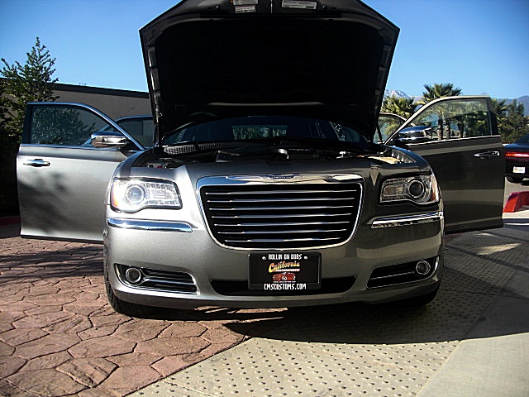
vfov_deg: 39.7
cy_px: 198
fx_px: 550
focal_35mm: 36
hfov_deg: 51.4
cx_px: 264
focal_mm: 6.3
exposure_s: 1/640
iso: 50
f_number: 2.8
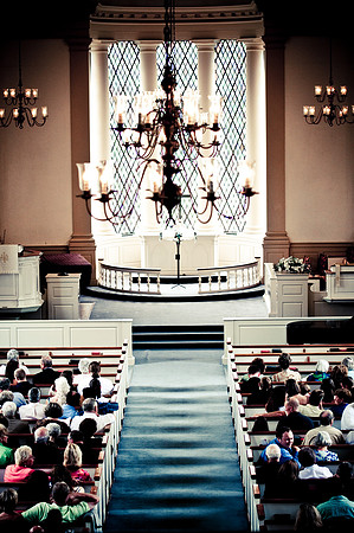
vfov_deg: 19.5
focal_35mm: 105
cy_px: 266
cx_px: 177
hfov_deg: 13.0
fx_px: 1552
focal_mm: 70
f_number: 2.8
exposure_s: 1/80
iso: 200
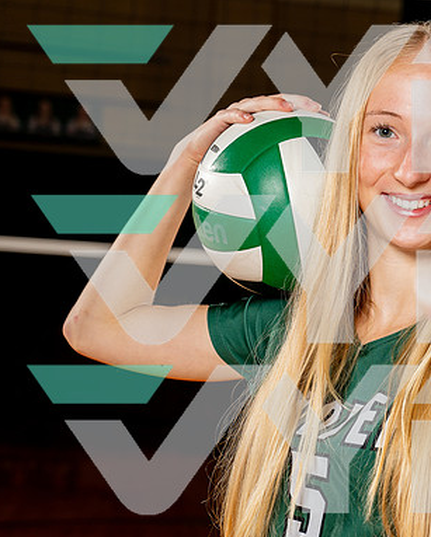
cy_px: 270
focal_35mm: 109
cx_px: 387
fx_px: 1736
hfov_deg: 14.0
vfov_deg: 17.6
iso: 250
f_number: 5.6
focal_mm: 70
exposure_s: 1/250
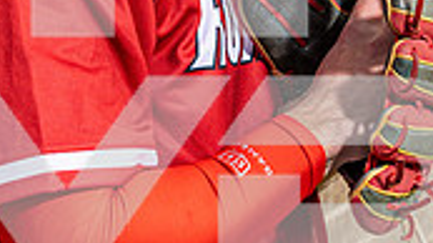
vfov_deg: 6.5
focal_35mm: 183
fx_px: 2099
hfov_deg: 11.8
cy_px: -94
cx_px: 178
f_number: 6.3
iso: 100
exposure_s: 1/250
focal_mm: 52
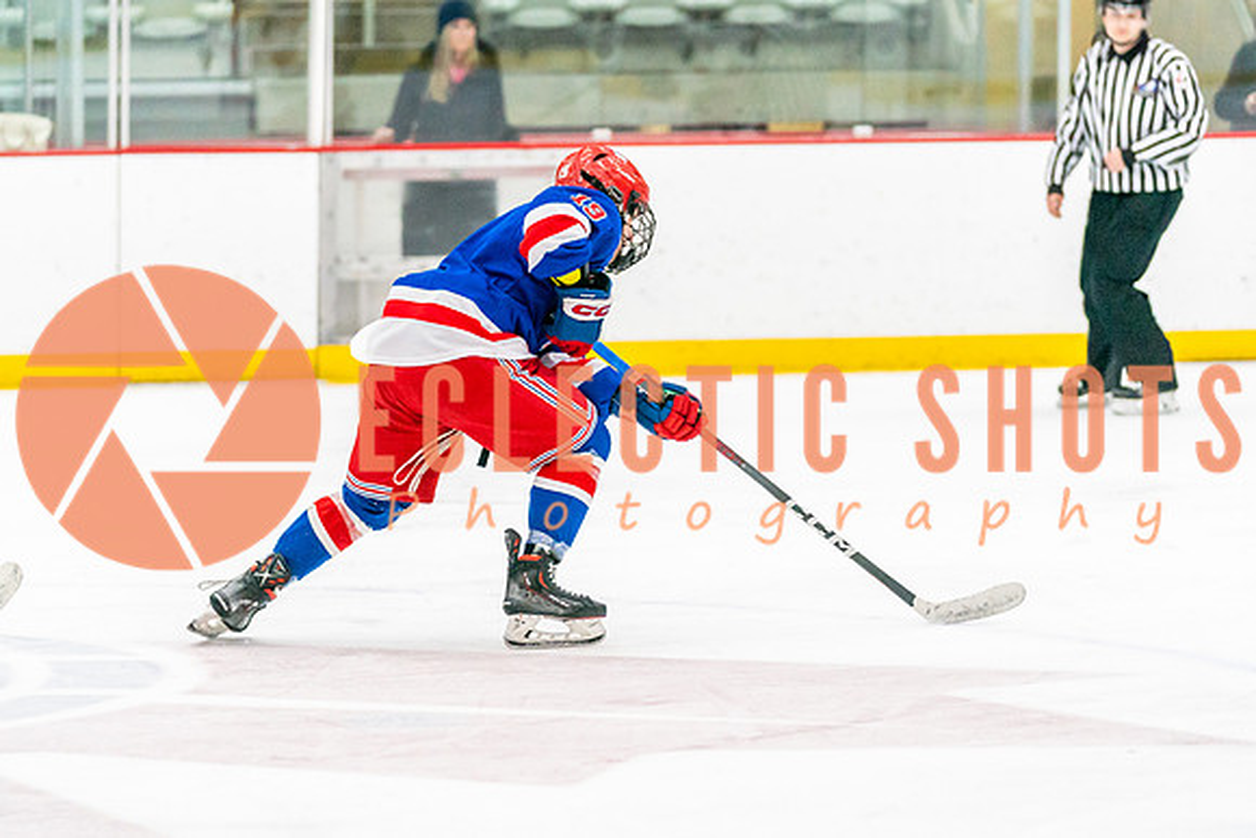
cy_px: 496
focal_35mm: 187
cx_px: 629
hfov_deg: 11.0
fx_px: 6524
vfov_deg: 7.3
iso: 3200
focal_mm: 133
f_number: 2.8
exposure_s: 1/1250
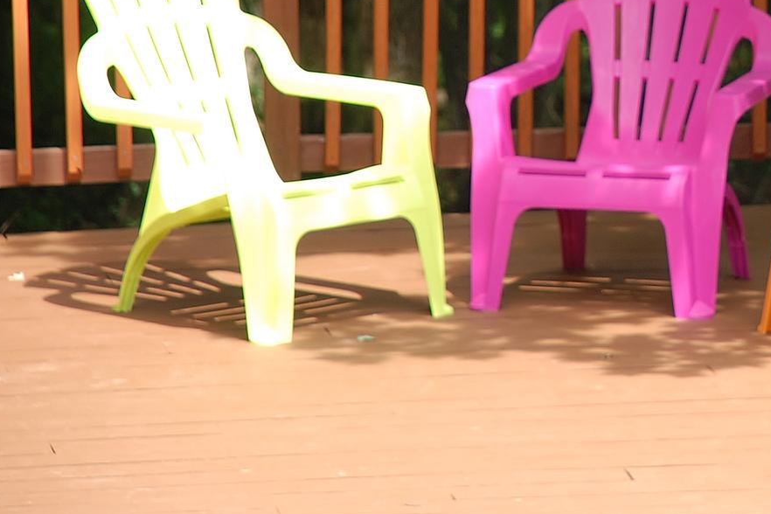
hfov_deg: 4.4
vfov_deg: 2.9
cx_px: 791
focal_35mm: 470
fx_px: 10068
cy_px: -3
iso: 200
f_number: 5.6
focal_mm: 135
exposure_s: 1/100
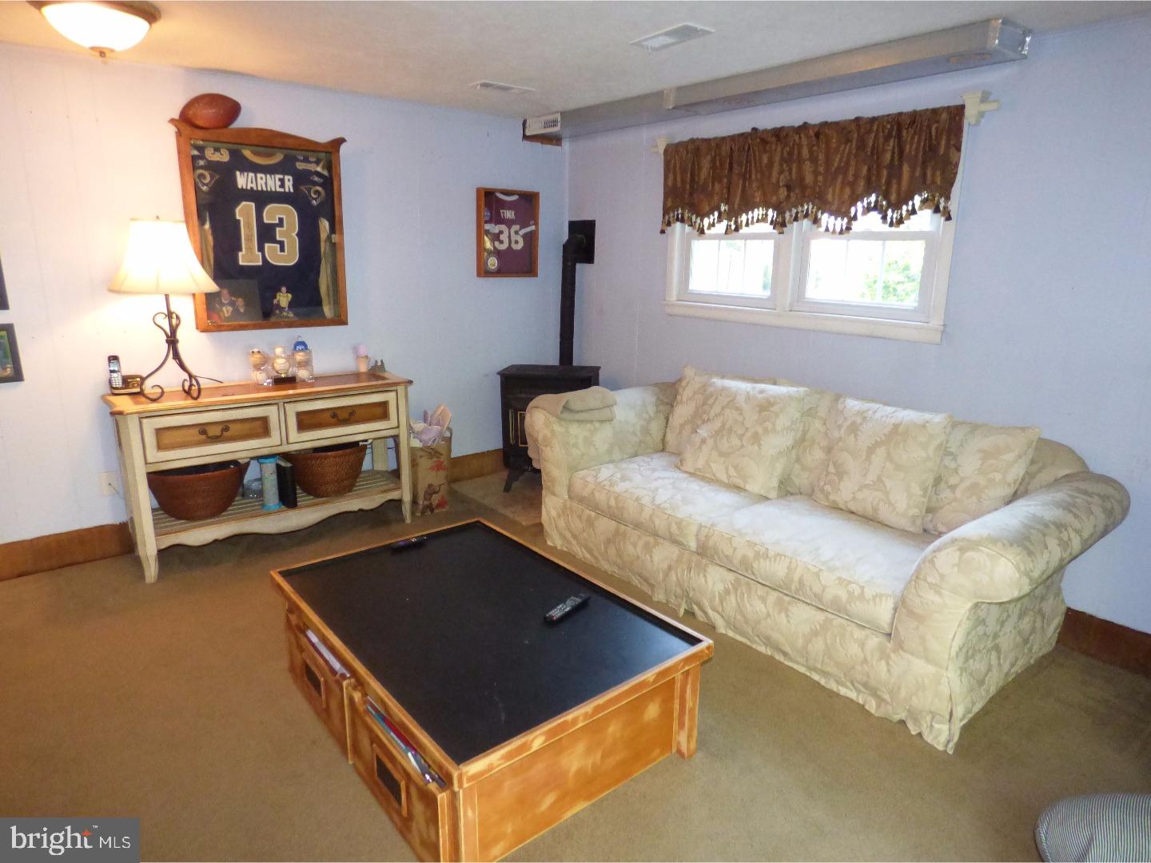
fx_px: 665
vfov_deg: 66.0
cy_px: 432
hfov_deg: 81.7
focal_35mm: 20
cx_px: 576
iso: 800
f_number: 2.8
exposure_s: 1/60
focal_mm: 3.58
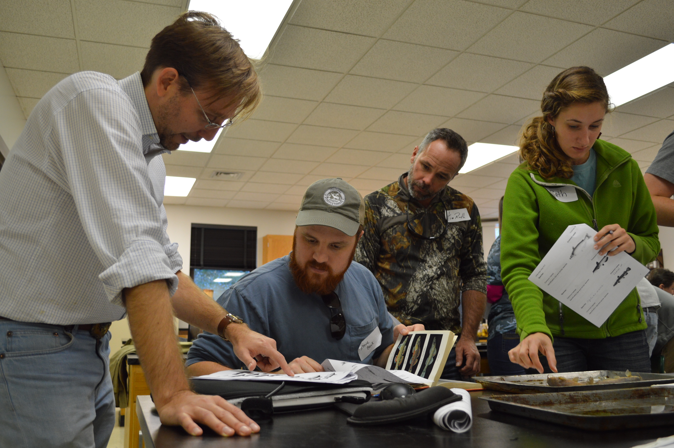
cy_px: 224
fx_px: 617
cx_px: 337
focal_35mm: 33
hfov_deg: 57.3
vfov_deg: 39.9
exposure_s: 1/40
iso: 400
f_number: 3.8
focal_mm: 22
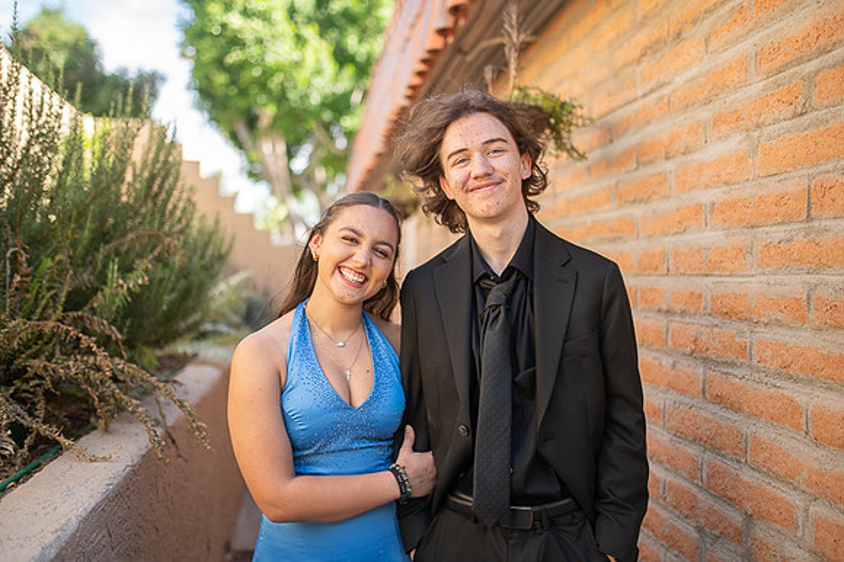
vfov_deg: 37.8
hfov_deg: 54.5
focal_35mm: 35
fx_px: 820
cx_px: 422
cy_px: 281
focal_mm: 35
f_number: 1.4
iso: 400
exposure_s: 1/3200
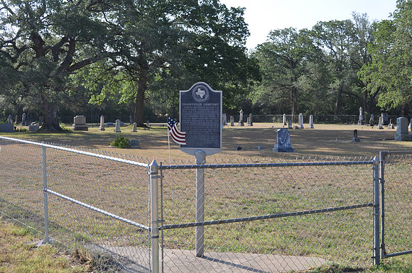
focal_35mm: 52
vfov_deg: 25.7
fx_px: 600
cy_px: 136
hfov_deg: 37.9
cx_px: 206
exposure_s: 1/250
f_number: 8
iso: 200
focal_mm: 35
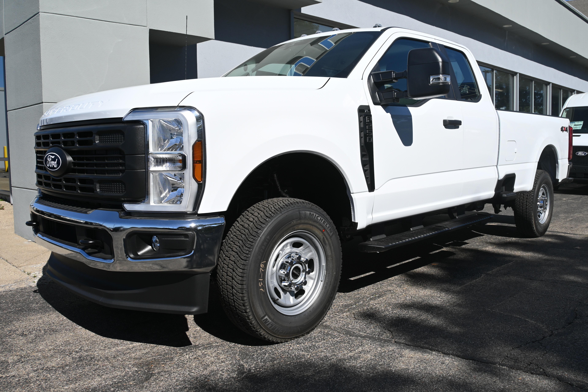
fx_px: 747
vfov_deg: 29.4
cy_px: 196
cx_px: 294
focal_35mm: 46
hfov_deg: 43.0
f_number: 8
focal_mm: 30.5
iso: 100
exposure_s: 1/500
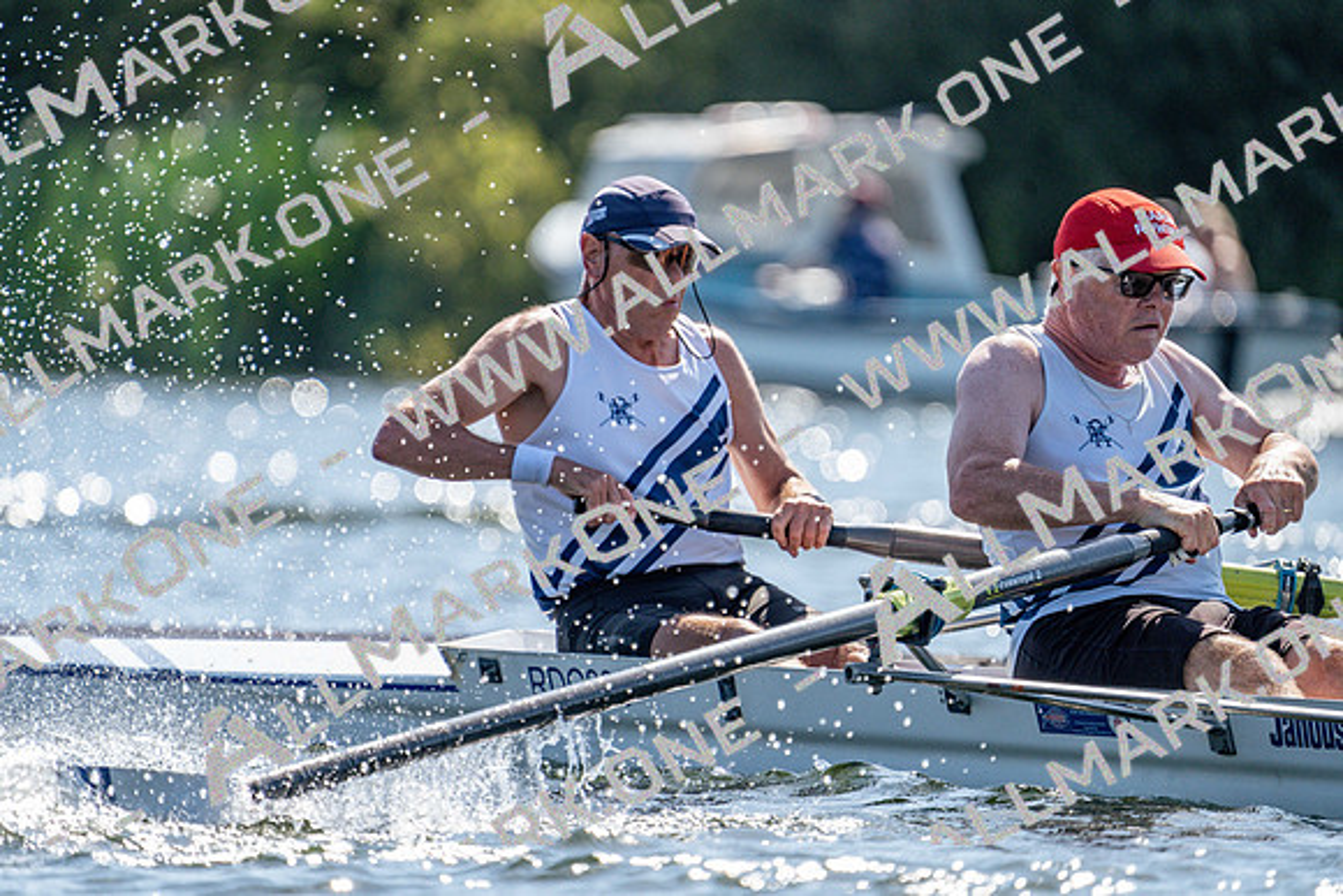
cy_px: 448
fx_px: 22164
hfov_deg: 3.5
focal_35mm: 594
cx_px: 672
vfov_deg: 2.3
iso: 400
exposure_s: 1/2000
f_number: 6.3
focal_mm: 594
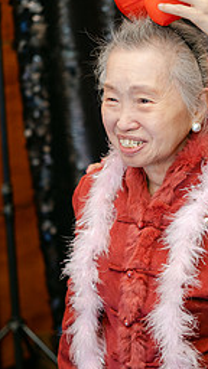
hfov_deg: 13.1
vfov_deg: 23.2
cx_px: 175
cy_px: 202
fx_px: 902
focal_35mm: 92
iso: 200
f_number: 1.4
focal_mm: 33
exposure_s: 1/160
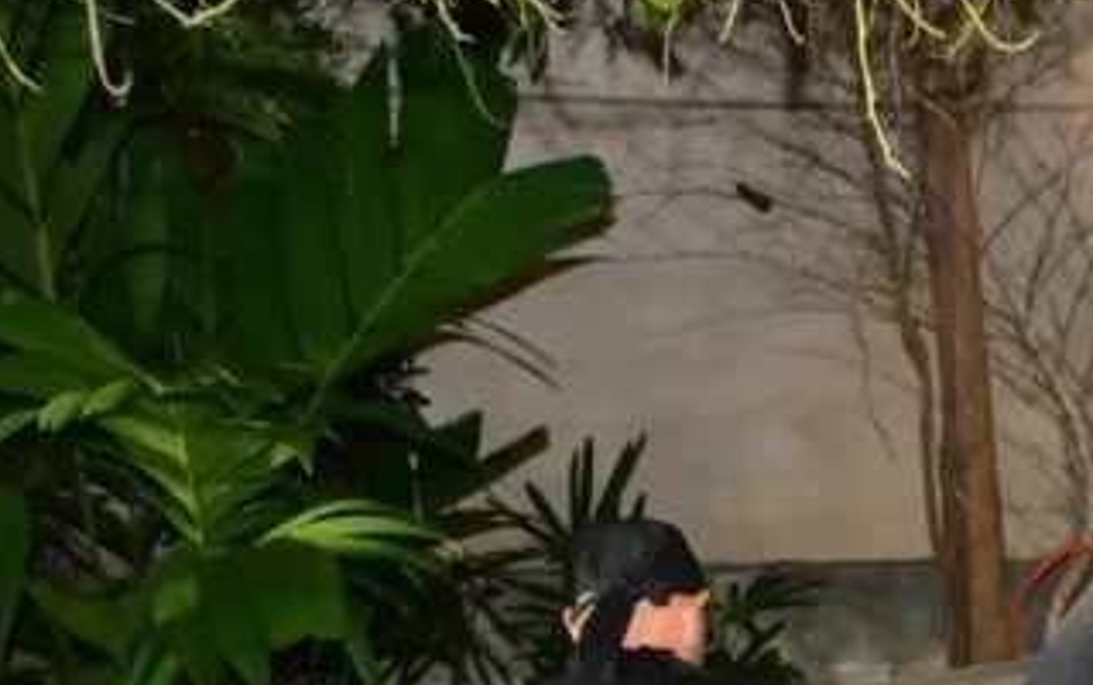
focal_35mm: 85
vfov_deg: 14.6
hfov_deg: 21.8
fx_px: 2534
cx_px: 1449
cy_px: 954
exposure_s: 1/125
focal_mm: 26
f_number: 5
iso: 5000
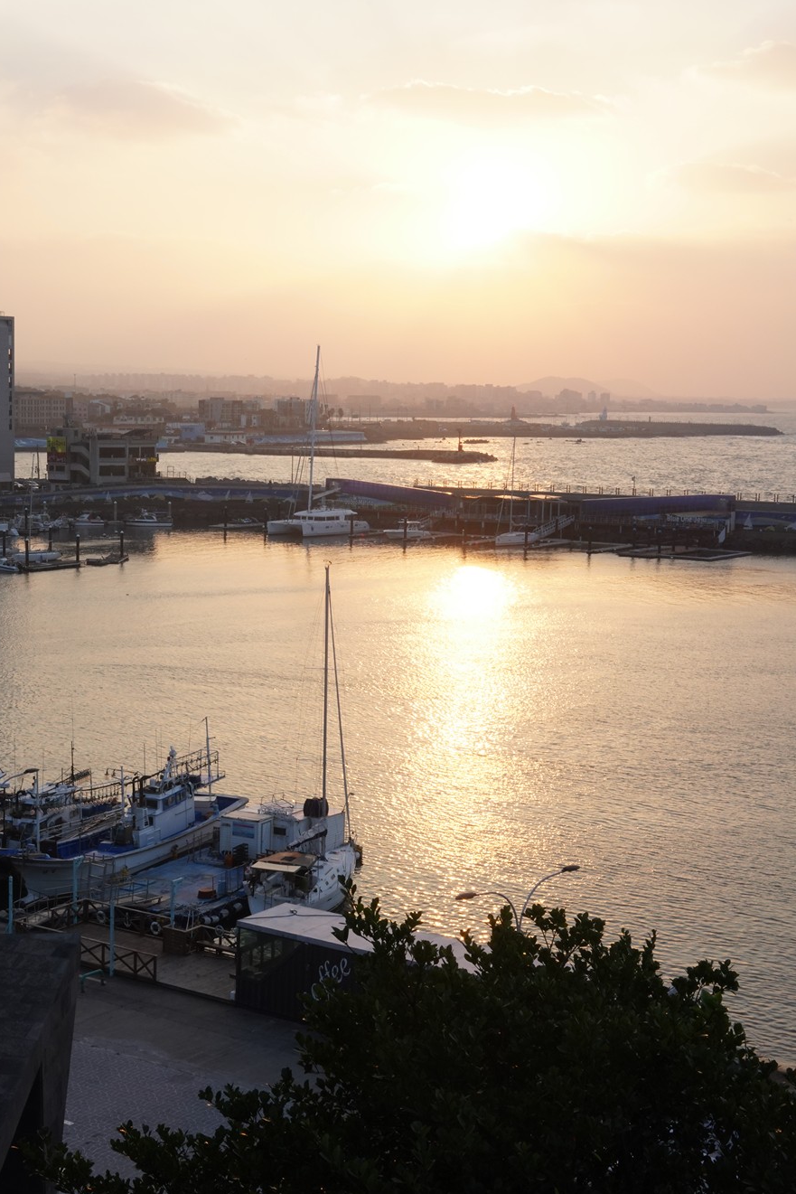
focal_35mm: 53
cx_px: 241
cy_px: 601
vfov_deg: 37.5
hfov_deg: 25.3
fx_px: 1757
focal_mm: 35
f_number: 22
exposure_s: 1/100
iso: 800
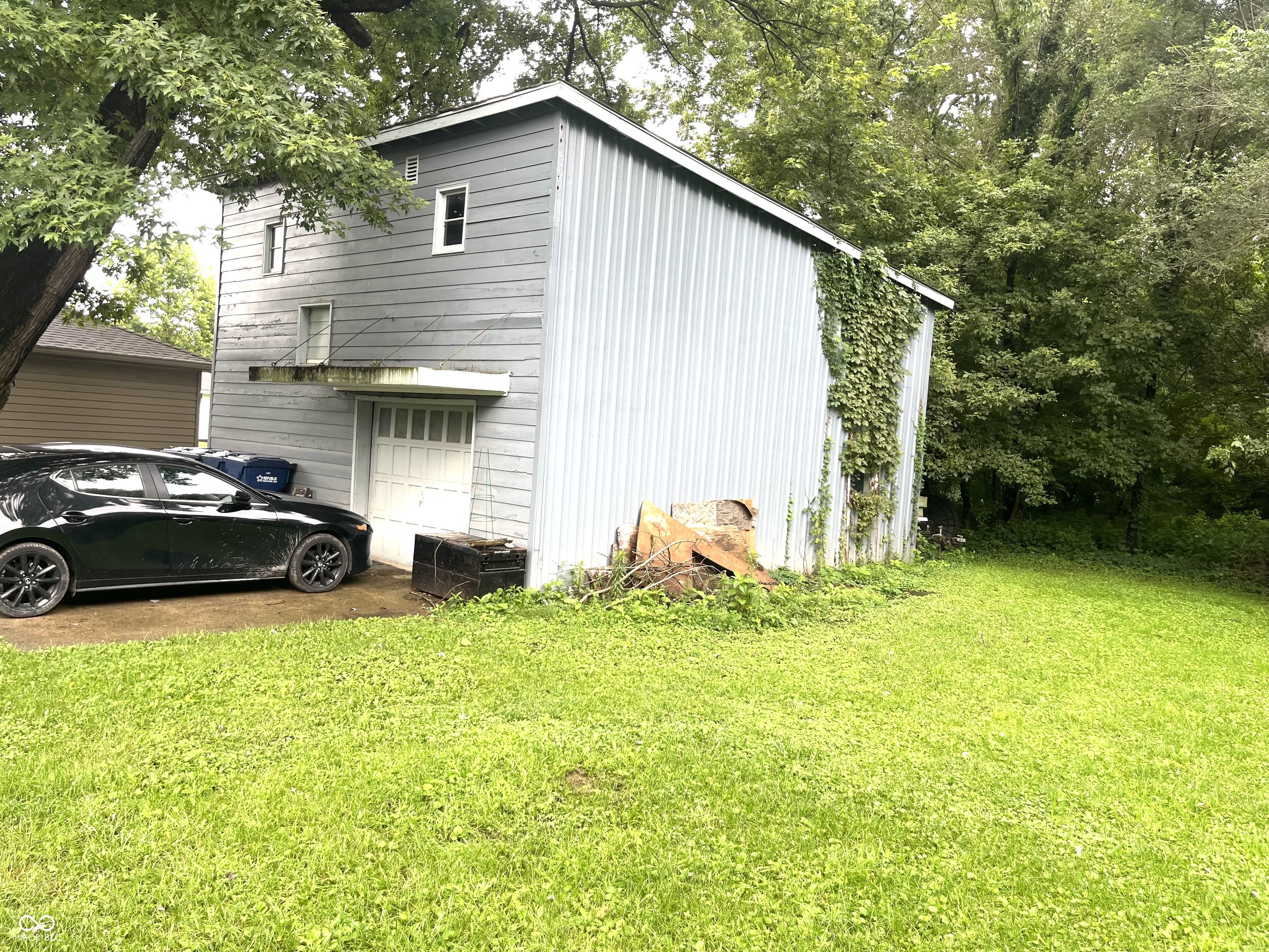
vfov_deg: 53.1
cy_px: 476
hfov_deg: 67.3
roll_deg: -4.7
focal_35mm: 26
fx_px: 953
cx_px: 634
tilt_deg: -1.5
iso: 80
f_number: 1.6
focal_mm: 5.1
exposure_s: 1/121
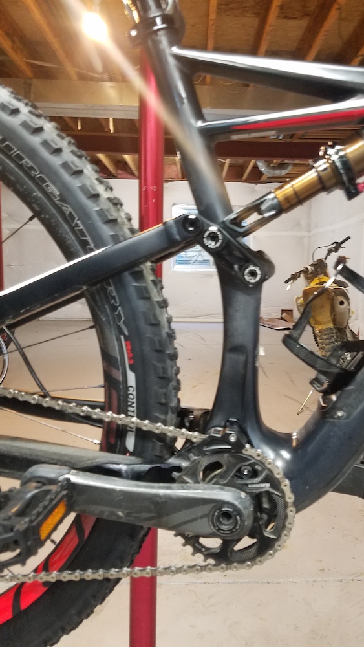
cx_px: 221
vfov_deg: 66.0
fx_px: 497
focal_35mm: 29
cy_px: 316
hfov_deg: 40.0
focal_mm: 4.2
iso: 200
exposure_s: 1/12
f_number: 1.7
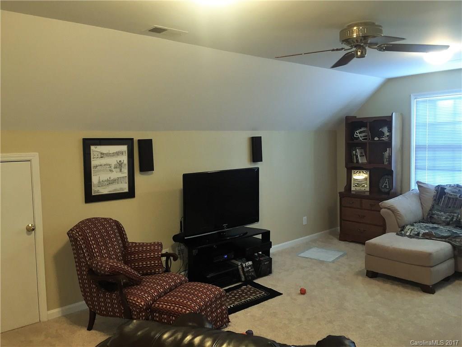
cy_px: 174
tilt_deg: -5.1
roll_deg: +1.2
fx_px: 387
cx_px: 231
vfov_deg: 48.2
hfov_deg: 61.7
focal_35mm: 29
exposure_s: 1/24
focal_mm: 4.15
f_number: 2.2
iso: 100
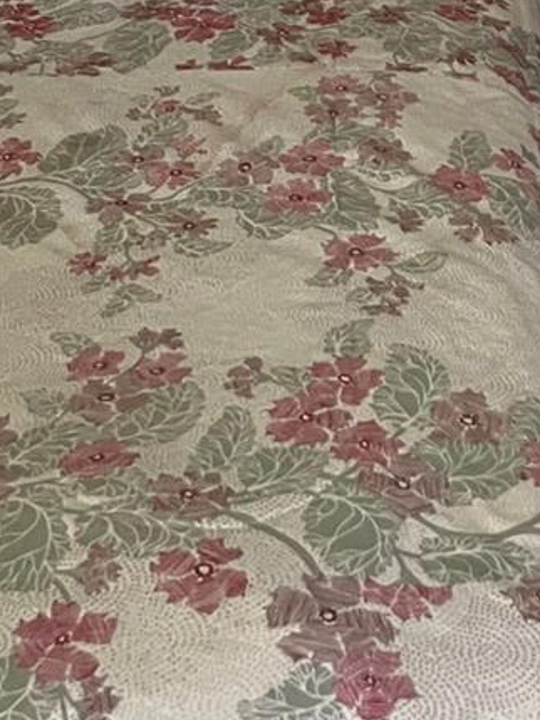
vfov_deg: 19.4
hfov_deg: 15.7
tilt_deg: -14.2
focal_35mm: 93
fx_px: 1933
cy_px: -230
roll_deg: +0.9
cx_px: 466
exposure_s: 1/60
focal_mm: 5.7
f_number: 1.5
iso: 500
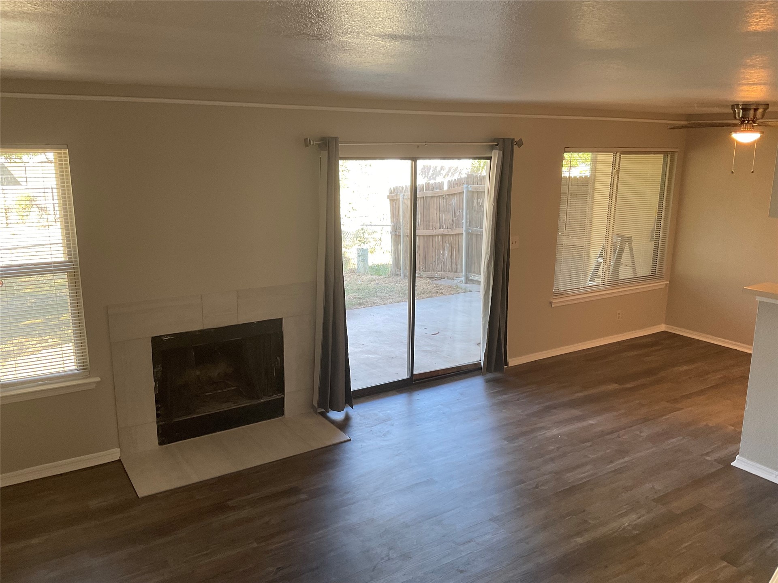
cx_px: 389
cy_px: 292
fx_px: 652
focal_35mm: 29
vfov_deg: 48.2
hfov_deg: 61.7
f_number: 1.8
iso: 40
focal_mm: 3
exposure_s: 1/60
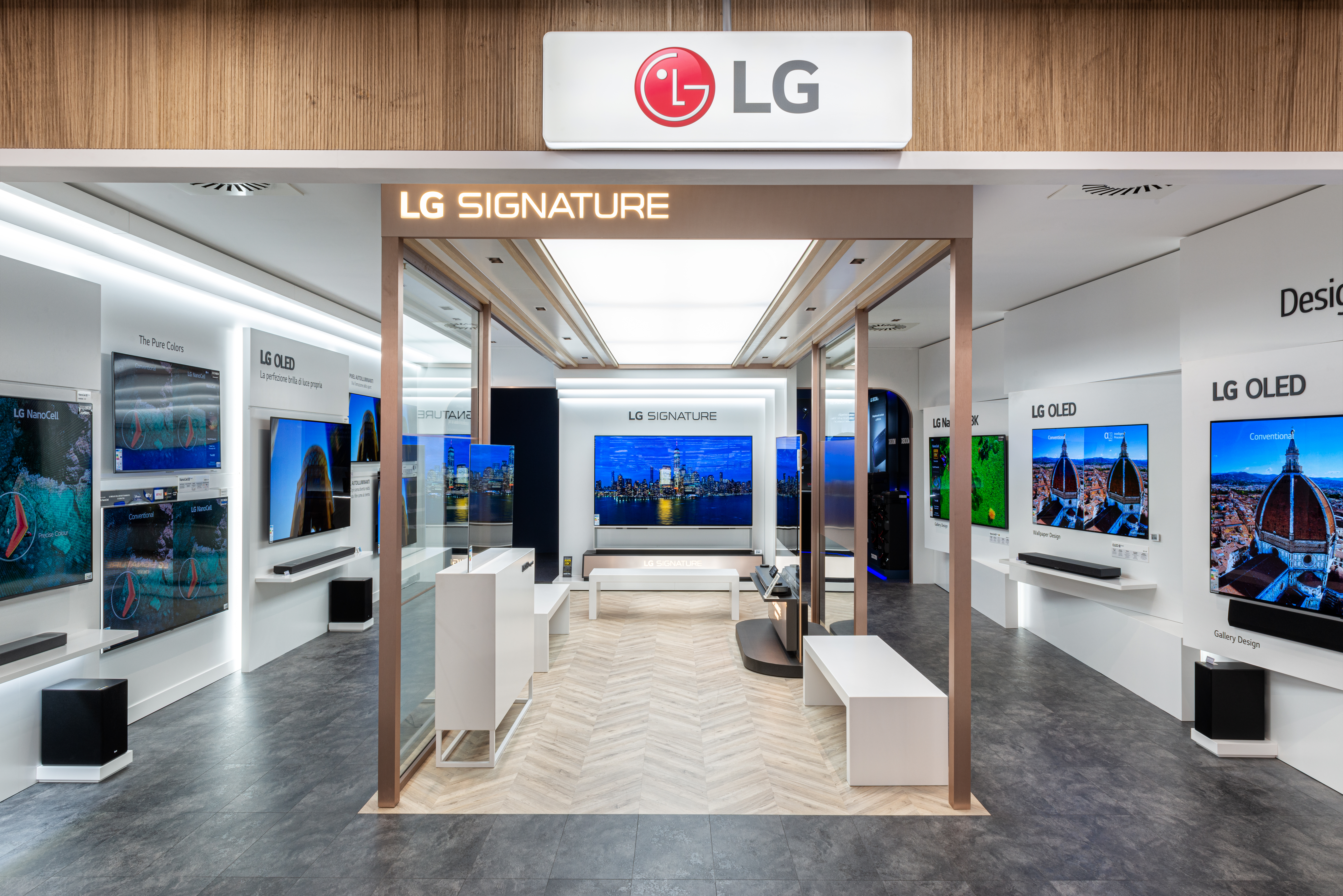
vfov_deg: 53.2
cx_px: 672
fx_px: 896
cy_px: 448
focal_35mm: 24
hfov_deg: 73.7
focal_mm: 24
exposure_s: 1/13
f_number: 16
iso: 200
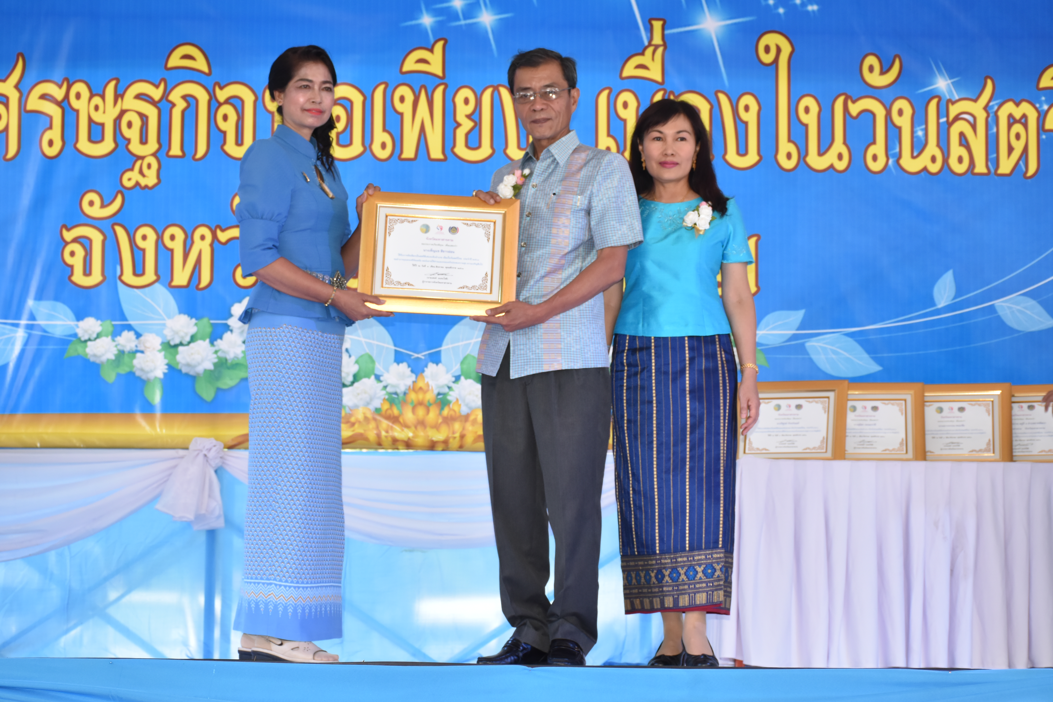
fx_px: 2281
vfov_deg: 17.5
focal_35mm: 78
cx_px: 526
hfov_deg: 26.0
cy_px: 351
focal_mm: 52
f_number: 7.1
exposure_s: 1/200
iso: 800
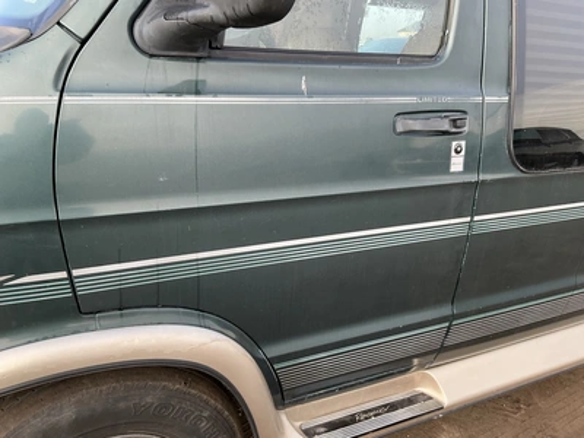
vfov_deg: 49.7
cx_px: 292
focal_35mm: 28
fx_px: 472
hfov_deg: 63.4
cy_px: 219
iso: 20
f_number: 1.8
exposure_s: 1/168
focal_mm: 3
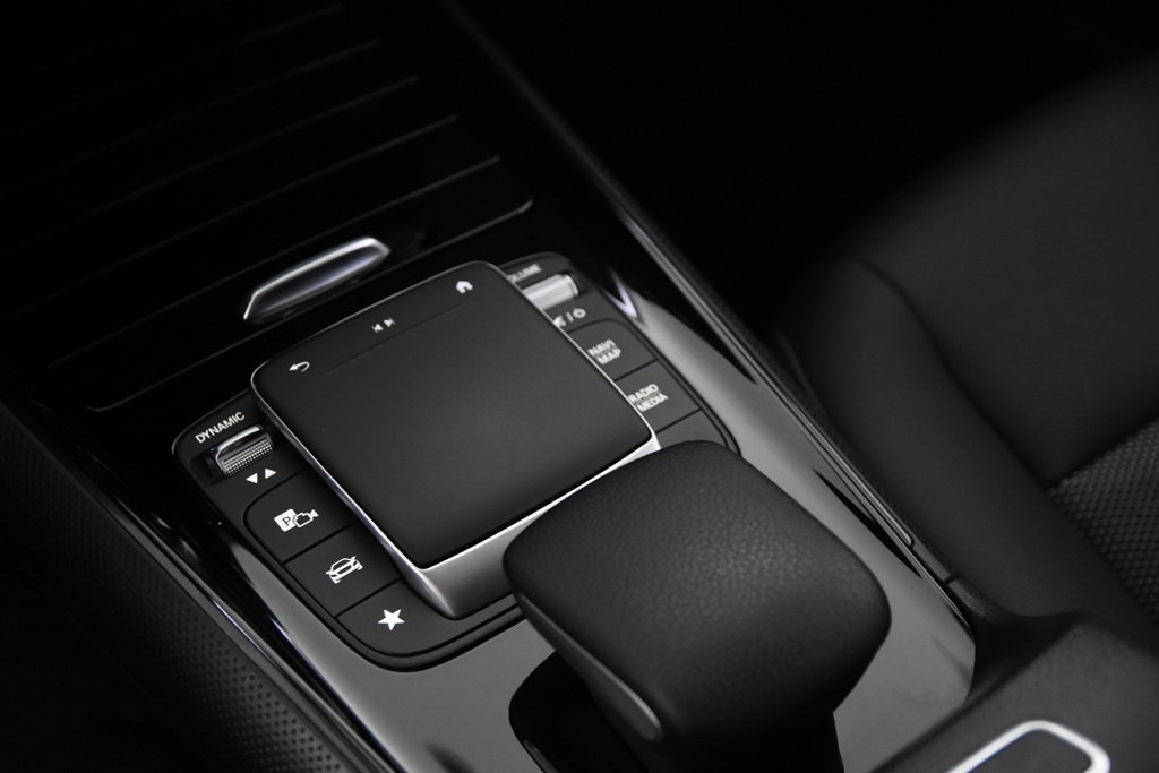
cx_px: 580
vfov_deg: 23.8
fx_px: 1835
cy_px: 386
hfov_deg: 35.0
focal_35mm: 57
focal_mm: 38
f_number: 3.5
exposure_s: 1/60
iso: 5000
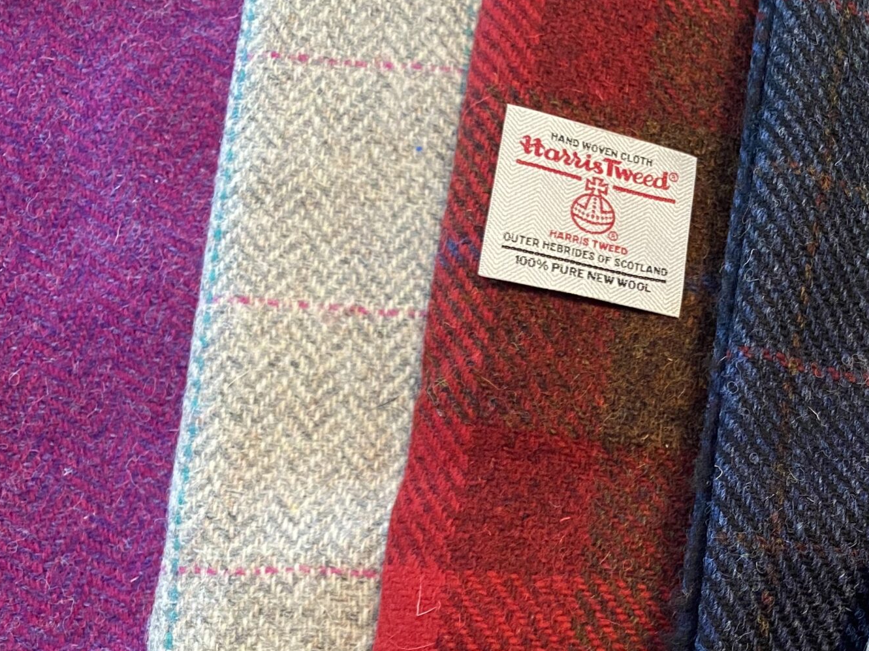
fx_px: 1255
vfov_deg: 28.6
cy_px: 500
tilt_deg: -76.2
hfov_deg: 35.2
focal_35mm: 50
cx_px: 832
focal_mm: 4.25
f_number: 1.8
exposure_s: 1/60
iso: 500
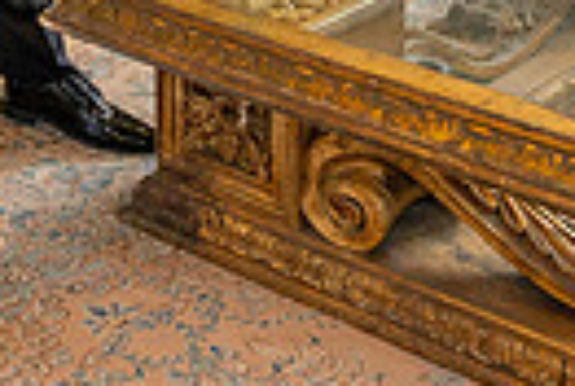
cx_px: -158
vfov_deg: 12.1
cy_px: -265
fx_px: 1697
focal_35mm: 106
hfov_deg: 18.0
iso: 500
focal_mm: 24
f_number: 4.5
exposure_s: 1/200
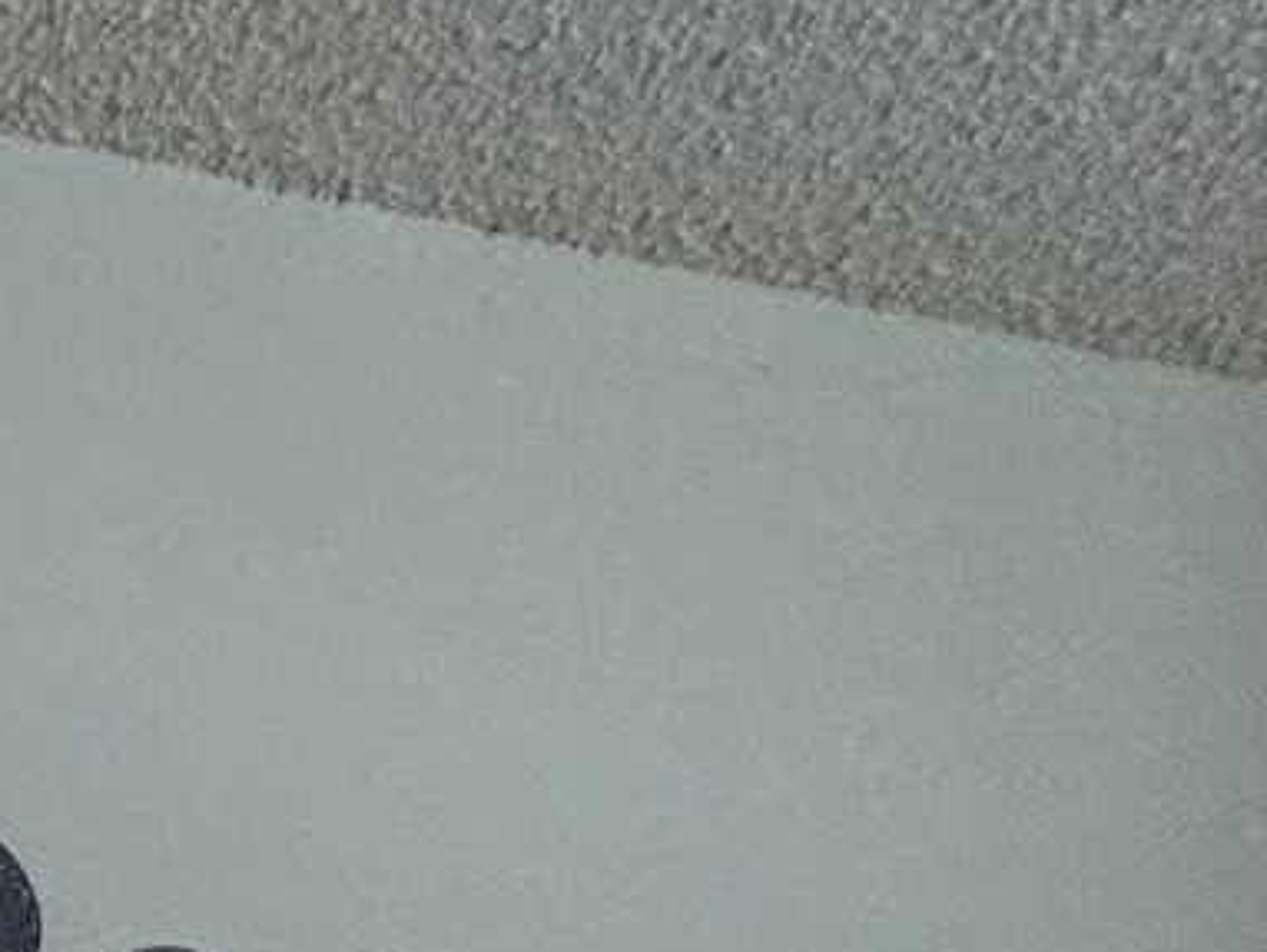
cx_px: -1572
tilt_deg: -4.4
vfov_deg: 15.0
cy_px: 2037
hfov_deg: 16.2
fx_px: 2747
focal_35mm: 75
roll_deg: -1.6
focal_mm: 2.22
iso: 200
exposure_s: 1/60
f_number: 2.2
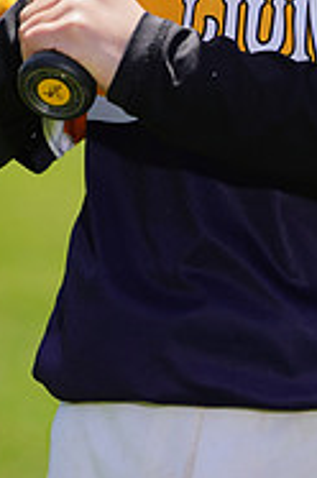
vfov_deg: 2.7
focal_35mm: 768
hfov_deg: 1.8
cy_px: -187
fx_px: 10181
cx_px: 313
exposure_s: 1/250
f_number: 8
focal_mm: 247
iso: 100
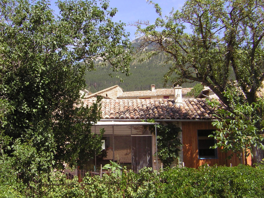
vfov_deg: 28.6
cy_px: 99
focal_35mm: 51
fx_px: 389
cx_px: 132
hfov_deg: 37.5
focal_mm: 6.6
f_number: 6.2
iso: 50
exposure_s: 1/155
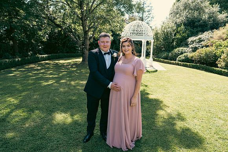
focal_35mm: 24
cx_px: 114
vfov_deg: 53.2
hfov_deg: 73.7
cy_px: 76
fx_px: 152
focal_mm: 24
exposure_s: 1/500
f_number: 3.5
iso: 200
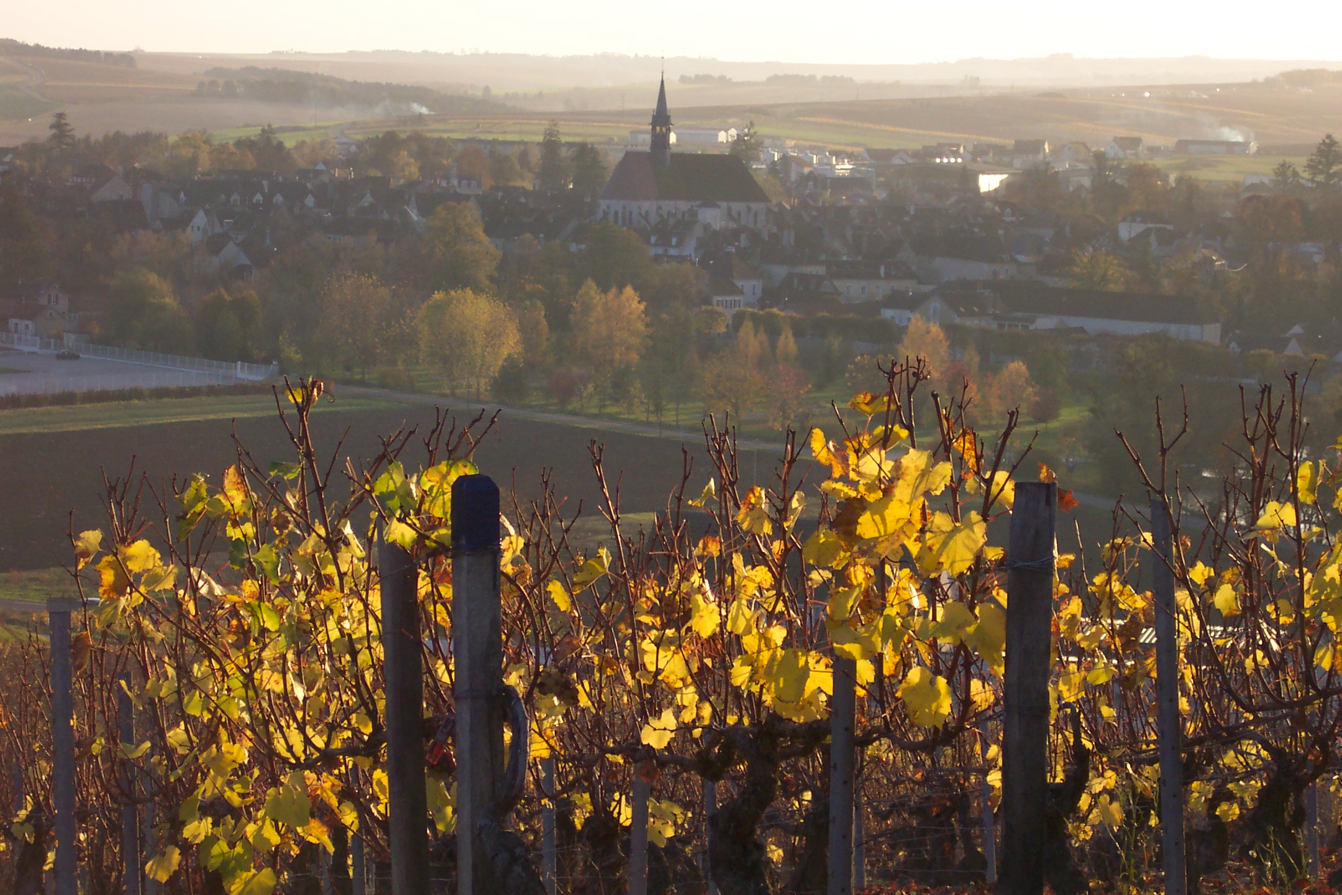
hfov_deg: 17.9
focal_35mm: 114
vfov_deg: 12.0
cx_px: 671
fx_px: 4249
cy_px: 448
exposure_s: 1/250
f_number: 4.8
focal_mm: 24
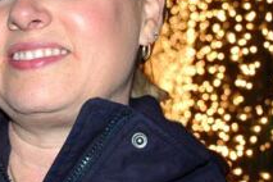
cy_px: 28
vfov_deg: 10.8
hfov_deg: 16.2
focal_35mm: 126
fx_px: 955
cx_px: 62
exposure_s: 1/30
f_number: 4
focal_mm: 28
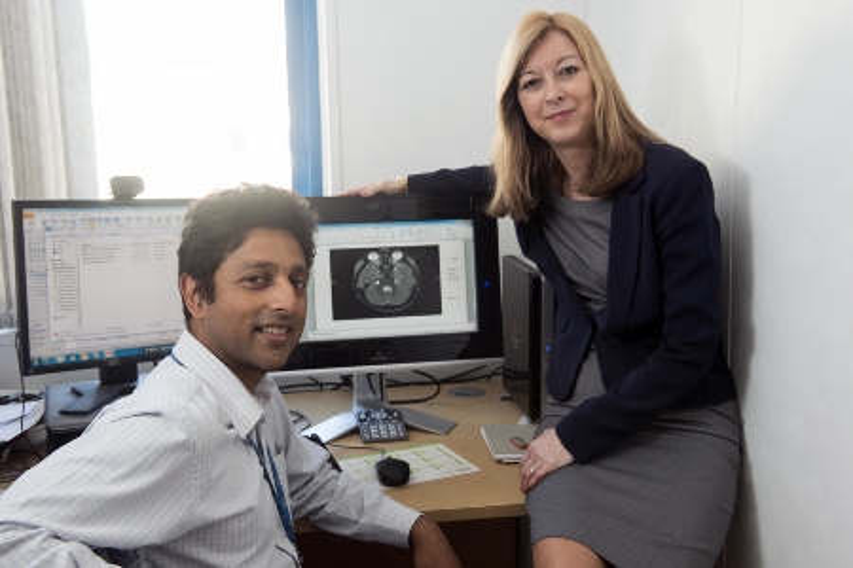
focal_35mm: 40
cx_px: 426
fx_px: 948
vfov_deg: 33.4
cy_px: 284
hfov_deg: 48.5
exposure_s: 1/50
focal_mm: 40
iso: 1250
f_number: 9
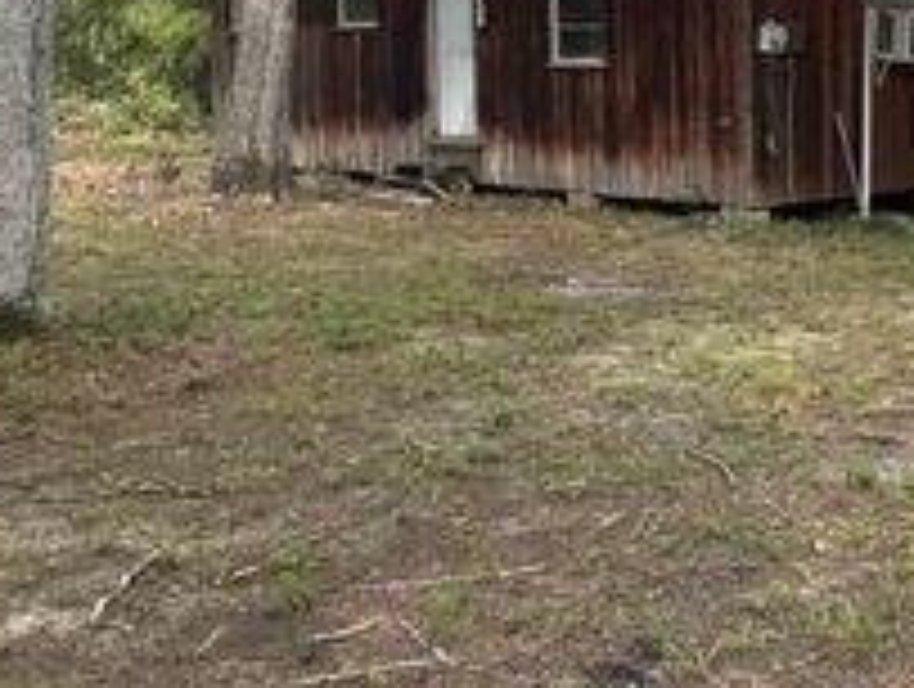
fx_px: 1561
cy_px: 128
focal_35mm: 59
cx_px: 914
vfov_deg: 24.5
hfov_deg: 30.4
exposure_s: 1/1637
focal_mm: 6.76
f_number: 1.78
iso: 80
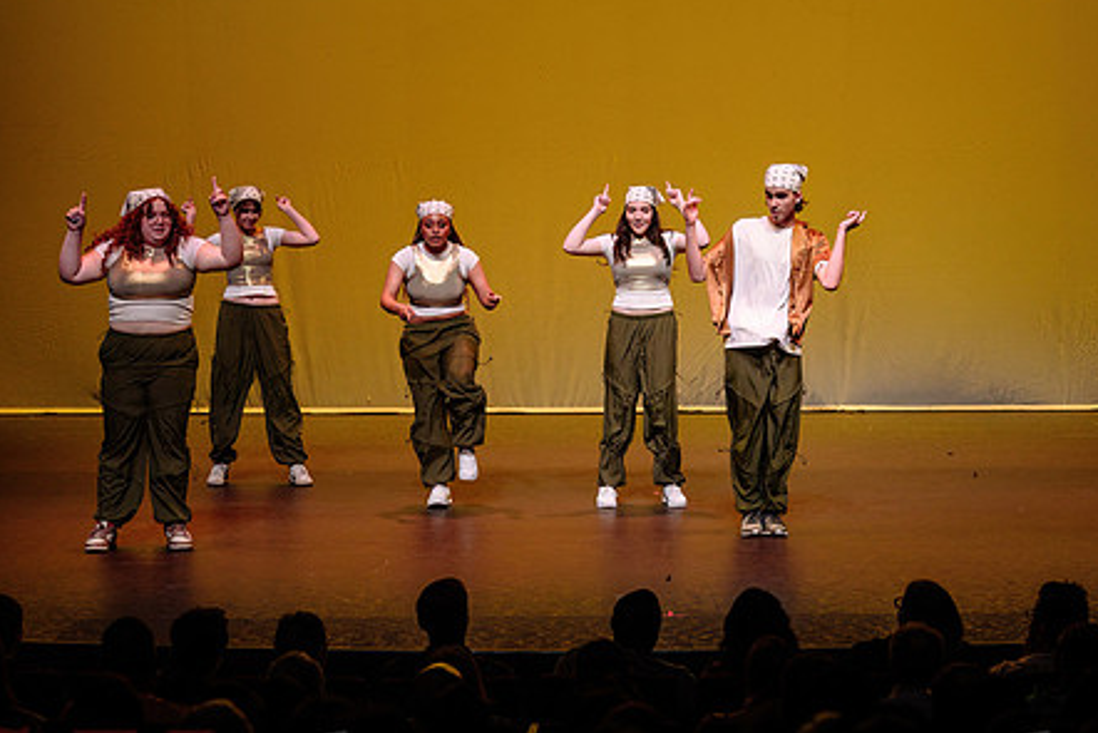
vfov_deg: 12.5
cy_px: 387
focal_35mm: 110
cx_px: 742
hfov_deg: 18.5
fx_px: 3356
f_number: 3.2
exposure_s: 1/500
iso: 1250
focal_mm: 75
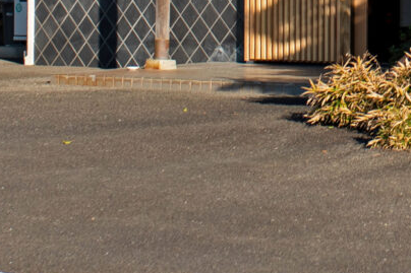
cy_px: -476
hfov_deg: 9.0
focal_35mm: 222
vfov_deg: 5.8
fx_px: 2533
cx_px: 629
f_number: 4
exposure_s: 1/1000
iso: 100
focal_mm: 35
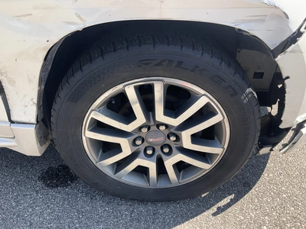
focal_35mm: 29
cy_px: 114
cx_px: 153
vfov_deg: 48.2
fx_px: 256
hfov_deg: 61.7
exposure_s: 1/545
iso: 25
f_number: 1.8
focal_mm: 3
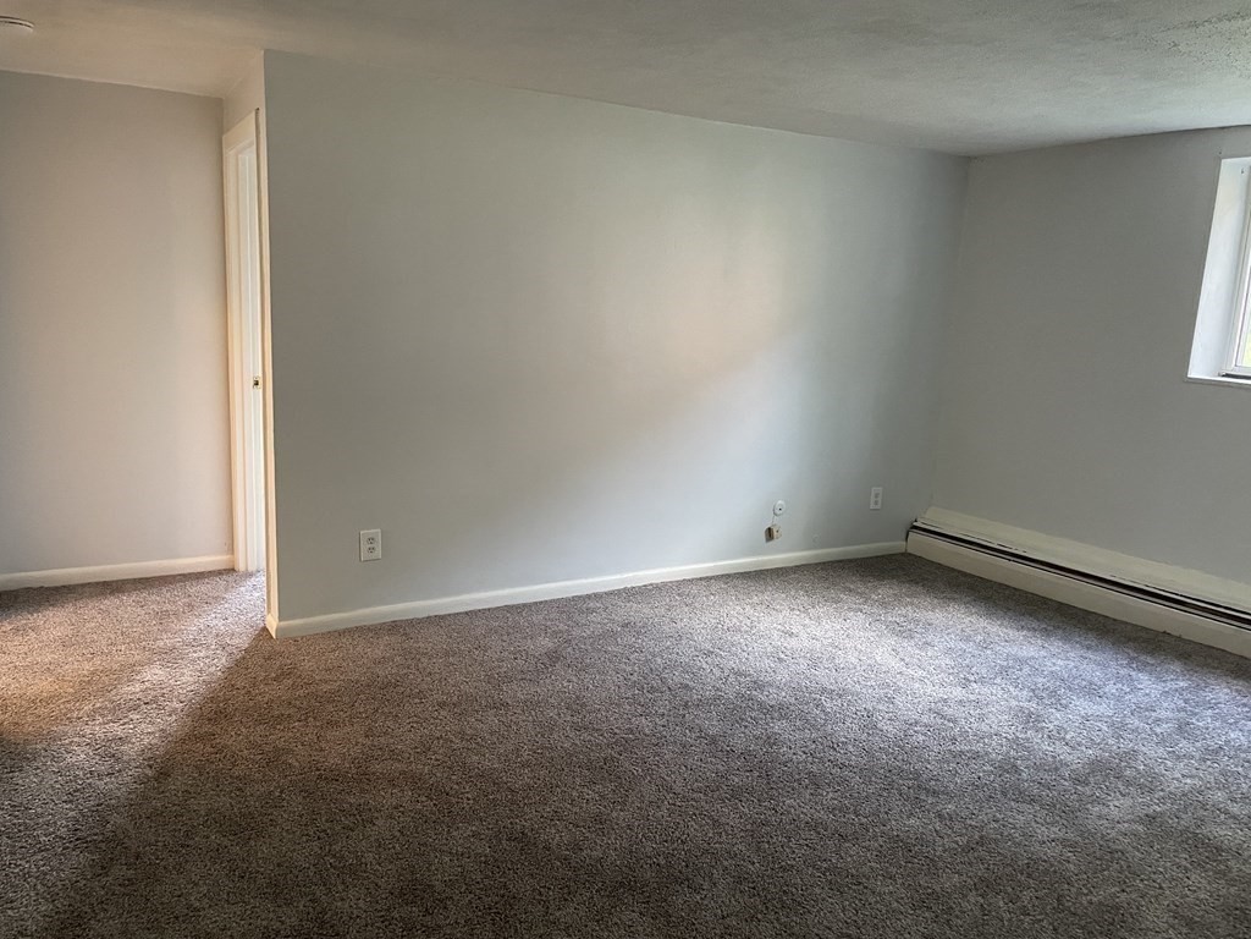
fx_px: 940
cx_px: 626
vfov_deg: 53.1
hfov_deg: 67.3
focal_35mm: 26
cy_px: 470
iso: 320
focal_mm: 4.2
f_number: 1.6
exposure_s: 1/60
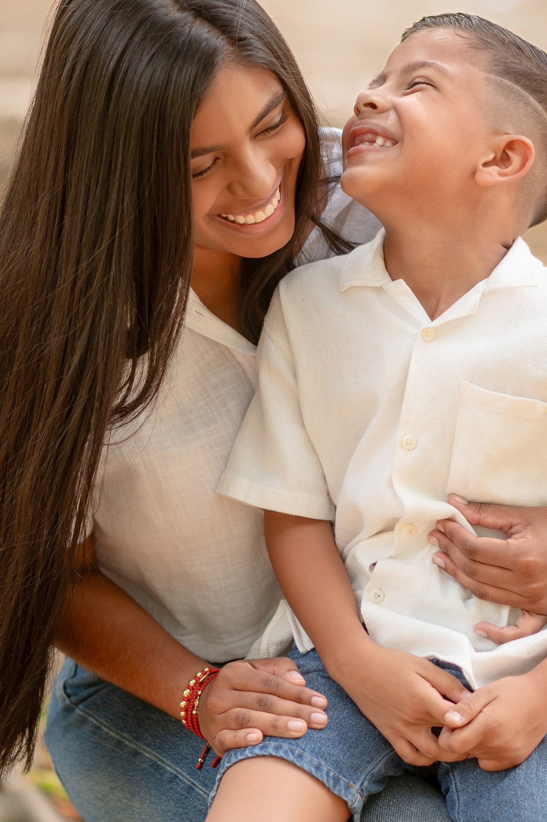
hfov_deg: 9.9
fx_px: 3173
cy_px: 408
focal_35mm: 139
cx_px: 303
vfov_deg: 14.8
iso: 400
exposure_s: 1/800
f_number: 2.2
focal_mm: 85
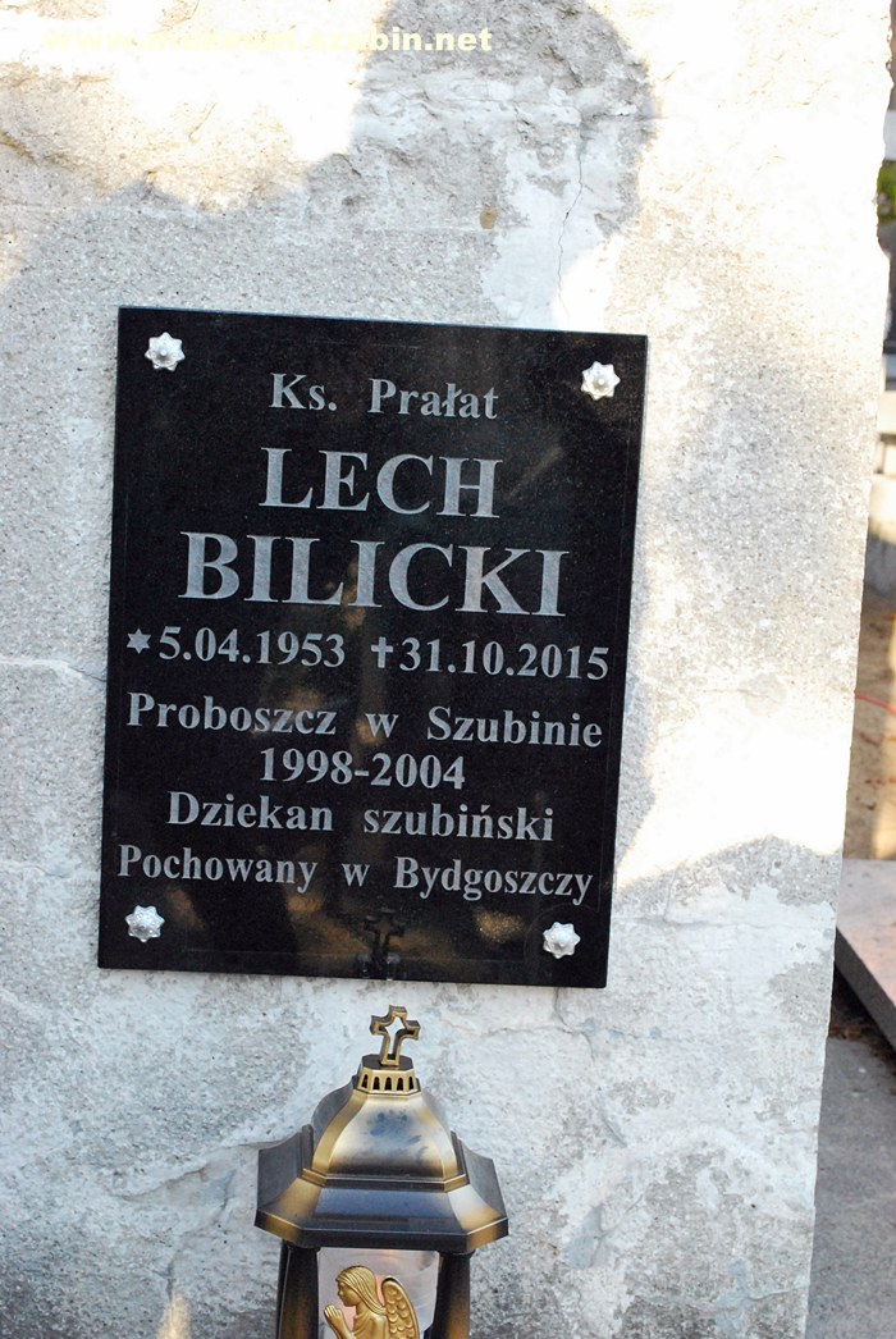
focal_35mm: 60
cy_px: 670
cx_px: 448
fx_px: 2234
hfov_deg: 22.7
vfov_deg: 33.4
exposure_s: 1/200
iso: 1600
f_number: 7.1
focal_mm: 40
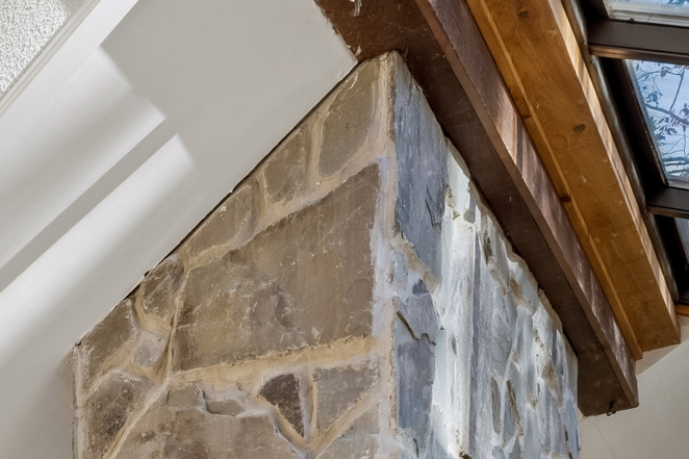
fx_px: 1315
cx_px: -139
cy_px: 924
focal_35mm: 69
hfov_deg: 26.2
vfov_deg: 15.6
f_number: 13
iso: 400
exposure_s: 1/10
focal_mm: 14.8
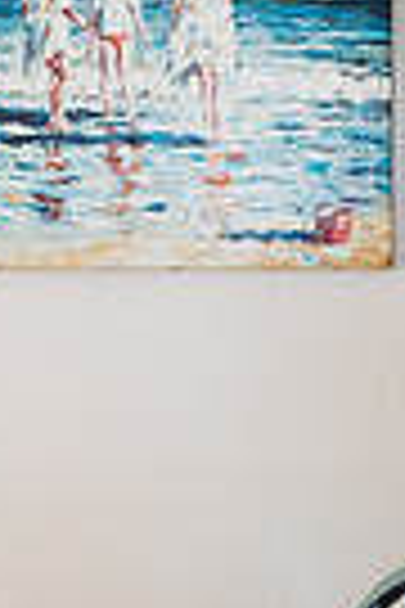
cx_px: 72
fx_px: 1974
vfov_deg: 17.4
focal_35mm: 117
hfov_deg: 11.7
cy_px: 162
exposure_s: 1/160
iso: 1600
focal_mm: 35
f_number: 2.8
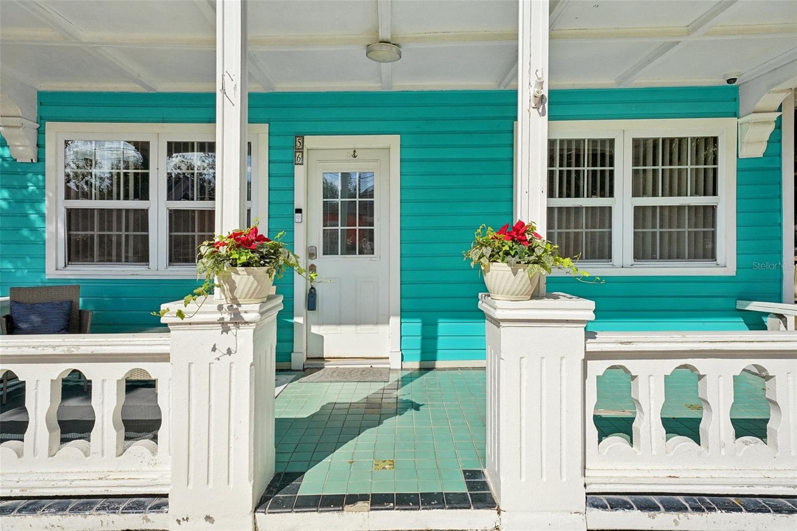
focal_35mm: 21
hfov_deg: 81.2
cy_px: 266
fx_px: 465
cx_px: 398
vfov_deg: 59.5
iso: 800
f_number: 8
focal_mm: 21
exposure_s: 1/4000
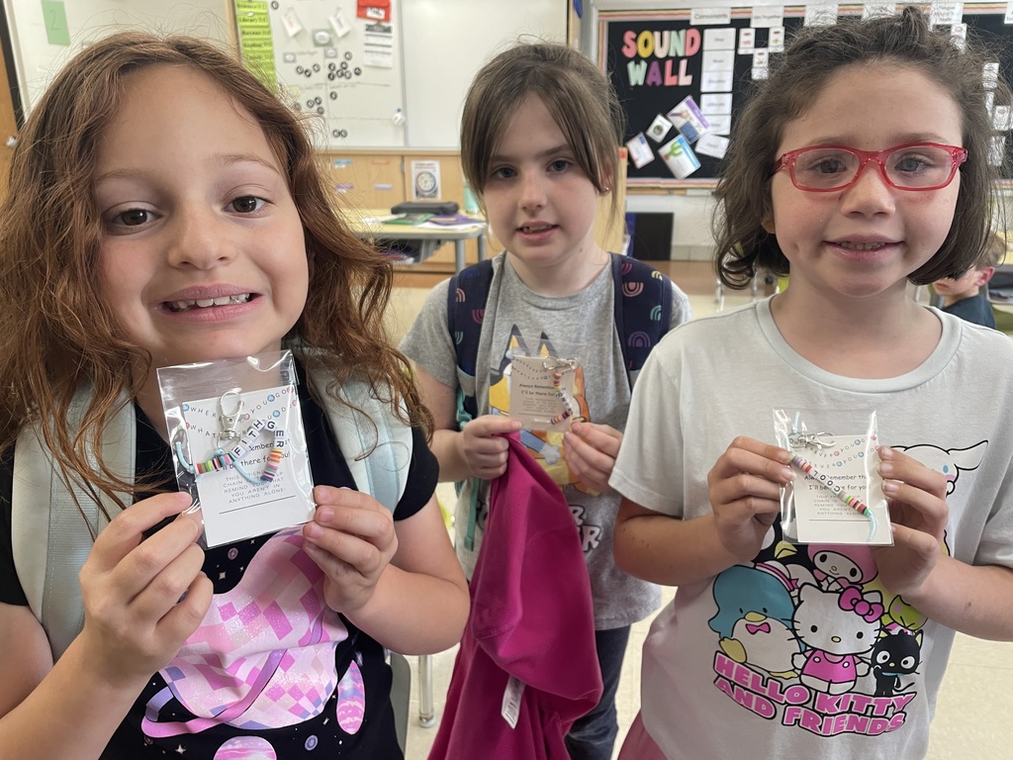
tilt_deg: -18.9
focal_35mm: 26
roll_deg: +0.5
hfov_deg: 67.3
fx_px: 761
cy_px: 380
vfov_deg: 53.1
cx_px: 506
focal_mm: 4.2
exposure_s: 1/60
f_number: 1.6
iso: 100
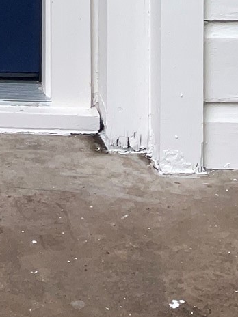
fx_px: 1173
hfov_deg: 11.0
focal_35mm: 128
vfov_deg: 13.0
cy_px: -351
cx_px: -158
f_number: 1.8
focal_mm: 3
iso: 16
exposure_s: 1/135
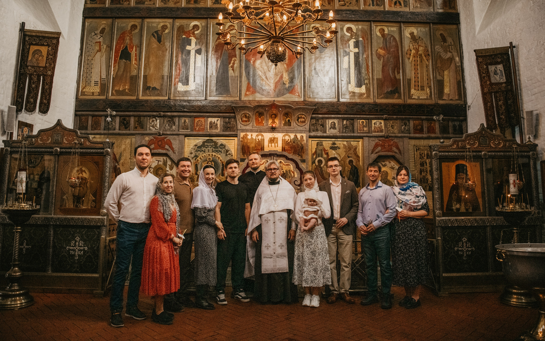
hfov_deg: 72.5
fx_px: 371
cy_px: 156
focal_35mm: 25
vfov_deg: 49.2
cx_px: 271
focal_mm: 24
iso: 2500
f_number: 3.5
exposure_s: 1/200
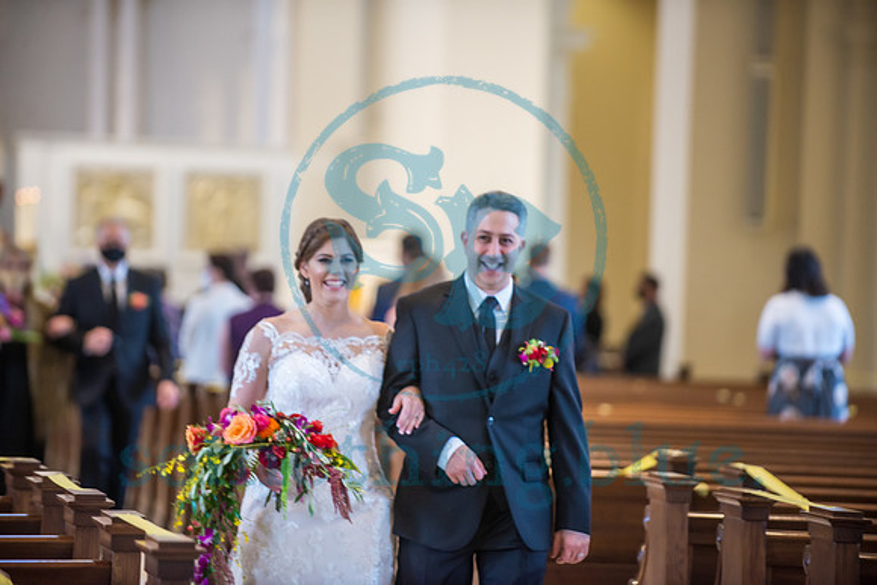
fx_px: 4264
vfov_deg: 7.9
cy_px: 292
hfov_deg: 11.7
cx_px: 438
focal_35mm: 175
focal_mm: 175
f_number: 2.8
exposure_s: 1/250
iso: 1250
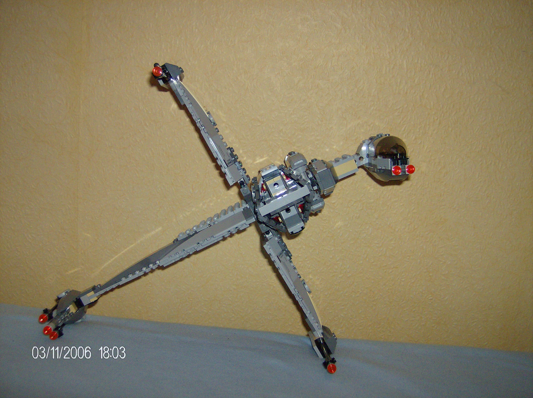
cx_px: 266
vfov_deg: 39.5
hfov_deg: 51.5
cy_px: 199
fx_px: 553
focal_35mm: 36
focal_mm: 6
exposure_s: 1/60
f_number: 2.8
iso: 200
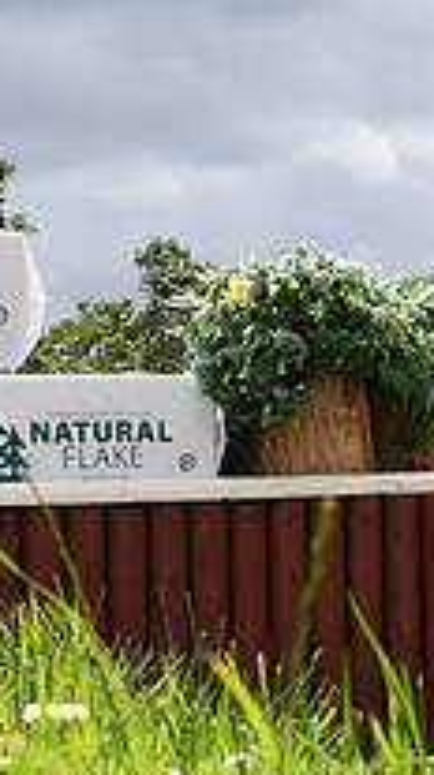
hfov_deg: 8.1
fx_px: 2800
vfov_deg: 15.7
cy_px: 388
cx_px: 1078
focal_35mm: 136
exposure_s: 1/4000
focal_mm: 31
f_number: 8
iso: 2000
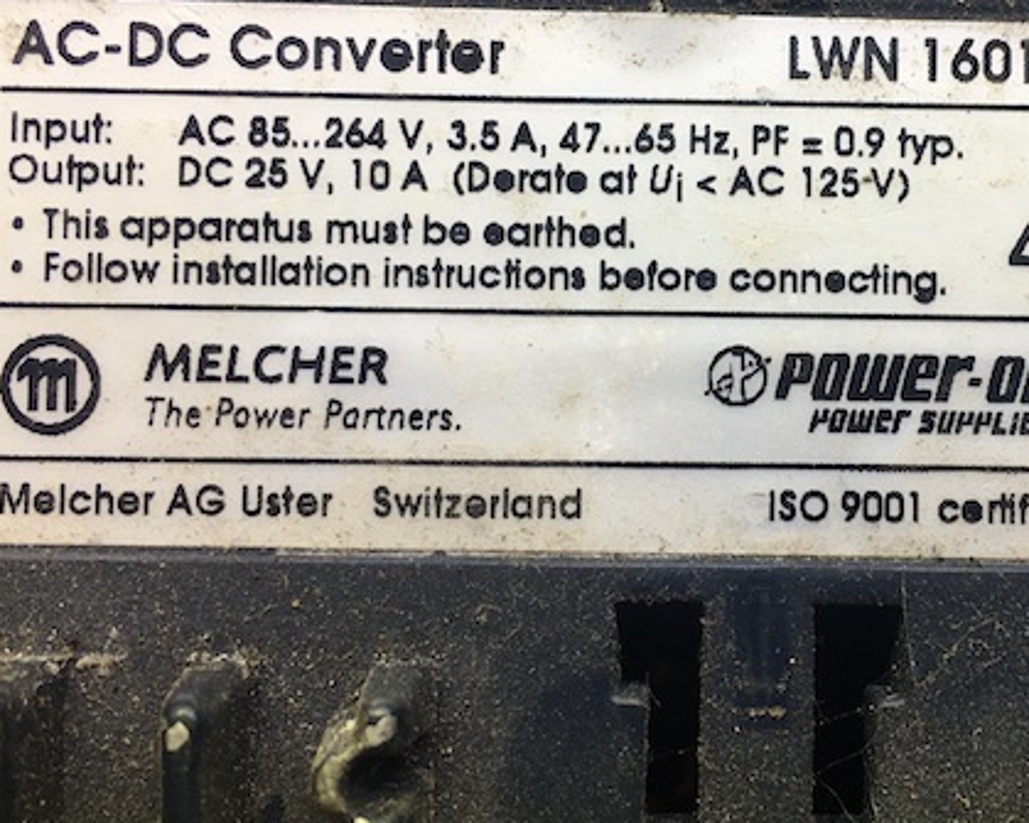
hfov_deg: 34.2
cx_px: 734
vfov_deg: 28.0
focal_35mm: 54
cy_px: 302
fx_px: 1644
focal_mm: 4.15
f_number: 2.2
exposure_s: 1/50
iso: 25
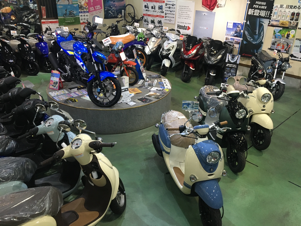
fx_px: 252
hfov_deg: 61.7
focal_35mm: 29
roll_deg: -1.2
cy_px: 113
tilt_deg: -24.9
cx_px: 150
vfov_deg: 48.2
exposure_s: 1/30
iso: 125
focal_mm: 4.15
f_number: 2.2
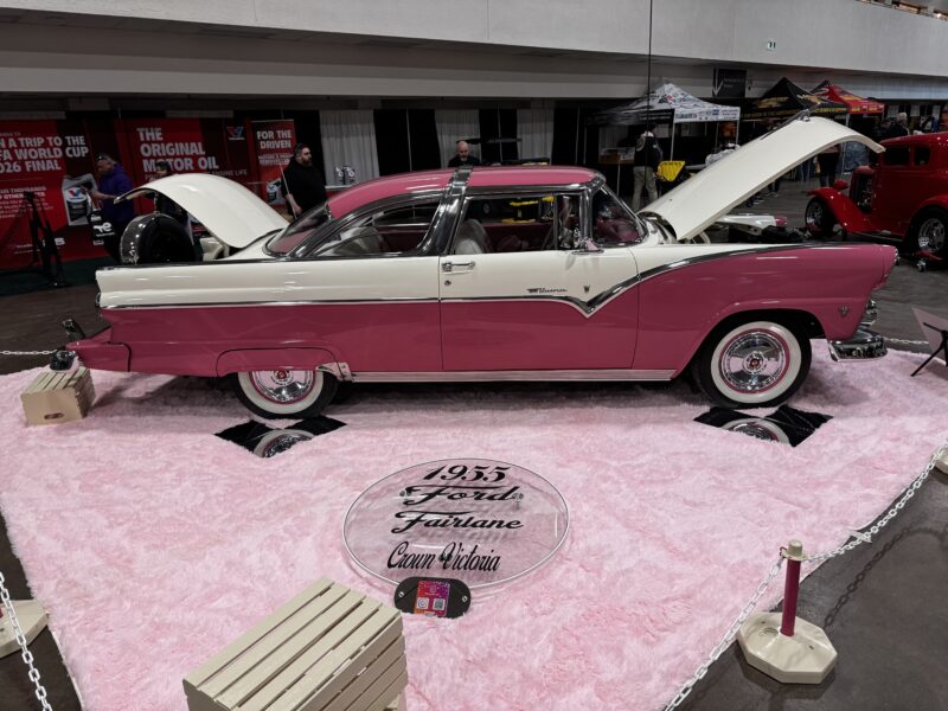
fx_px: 657
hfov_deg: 71.6
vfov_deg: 56.8
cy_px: 356
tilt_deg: -18.4
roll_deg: +3.0
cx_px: 474
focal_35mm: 24
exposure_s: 1/120
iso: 200
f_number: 1.78
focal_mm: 6.76
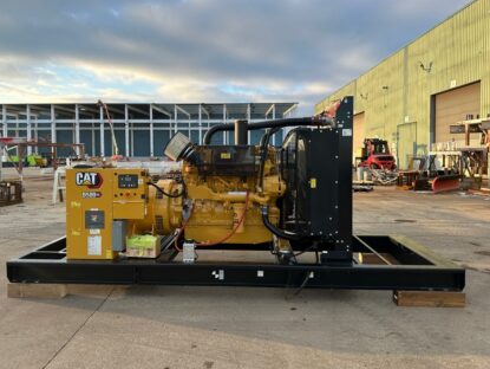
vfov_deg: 53.1
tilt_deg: -1.6
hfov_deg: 67.2
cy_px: 171
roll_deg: -0.1
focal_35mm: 26
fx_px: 368
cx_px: 228
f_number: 1.78
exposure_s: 1/797
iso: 80
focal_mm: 6.86
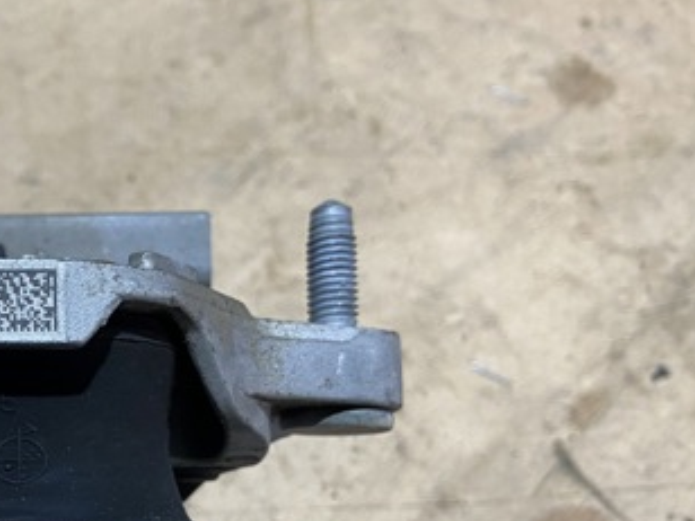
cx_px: 41
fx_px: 1084
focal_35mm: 54
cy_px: 409
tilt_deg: -61.9
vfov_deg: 26.6
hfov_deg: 33.3
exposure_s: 1/50
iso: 160
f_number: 1.8
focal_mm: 4.25
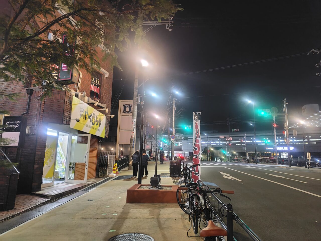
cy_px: 120
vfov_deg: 58.9
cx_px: 160
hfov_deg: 73.9
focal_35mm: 23
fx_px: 213
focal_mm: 5.6
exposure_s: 1/60
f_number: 1.9
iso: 1729
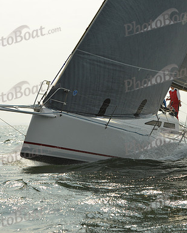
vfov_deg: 19.4
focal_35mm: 99
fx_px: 685
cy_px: 116
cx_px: 93
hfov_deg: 15.5
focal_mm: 70
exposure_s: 1/1250
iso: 320
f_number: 8
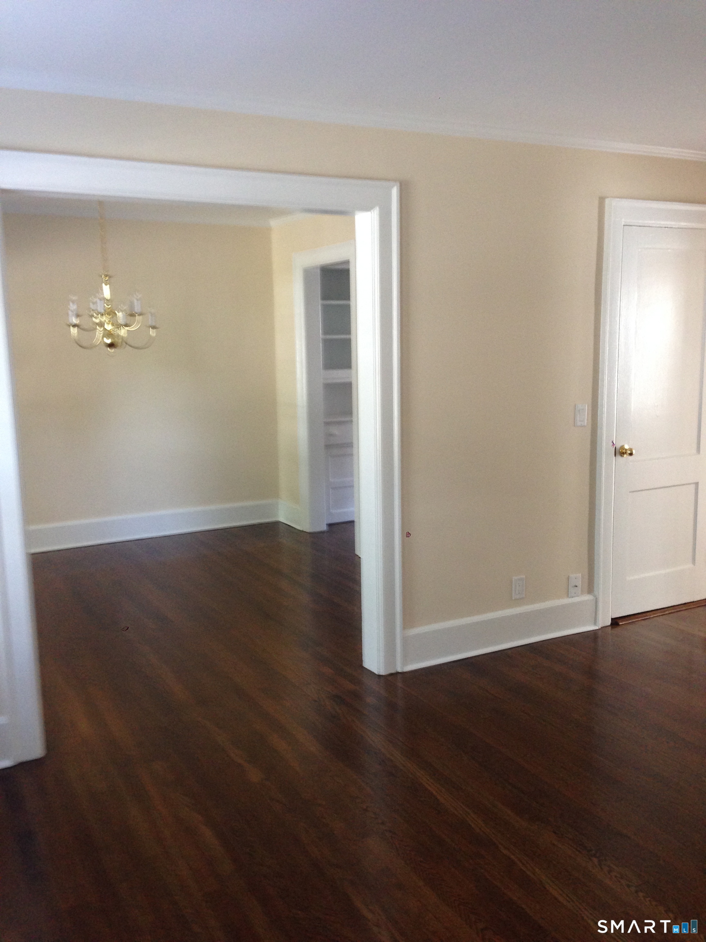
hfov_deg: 42.9
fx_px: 897
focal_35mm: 33
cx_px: 353
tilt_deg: -3.3
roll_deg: +2.4
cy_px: 471
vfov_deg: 55.4
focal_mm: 4.12
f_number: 2.4
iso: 160
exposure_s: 1/20
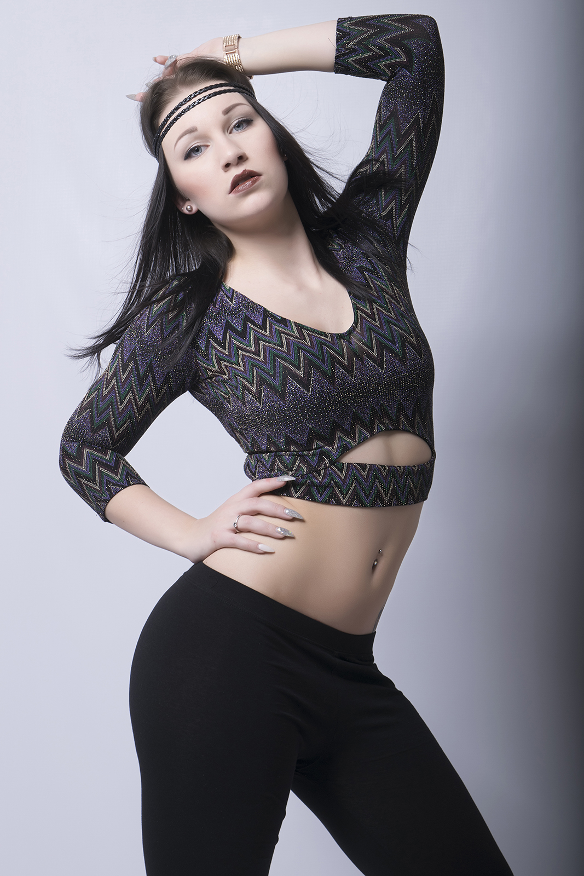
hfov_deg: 16.6
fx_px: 2007
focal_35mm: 82
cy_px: 438
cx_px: 292
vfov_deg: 24.6
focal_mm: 55
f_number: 10
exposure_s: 1/200
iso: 100
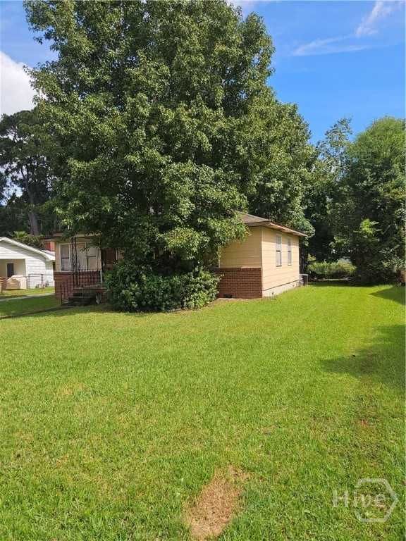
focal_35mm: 23
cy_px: 270
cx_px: 203
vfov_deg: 73.9
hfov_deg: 58.9
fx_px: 360
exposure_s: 1/1476
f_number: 1.8
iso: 25
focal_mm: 5.4
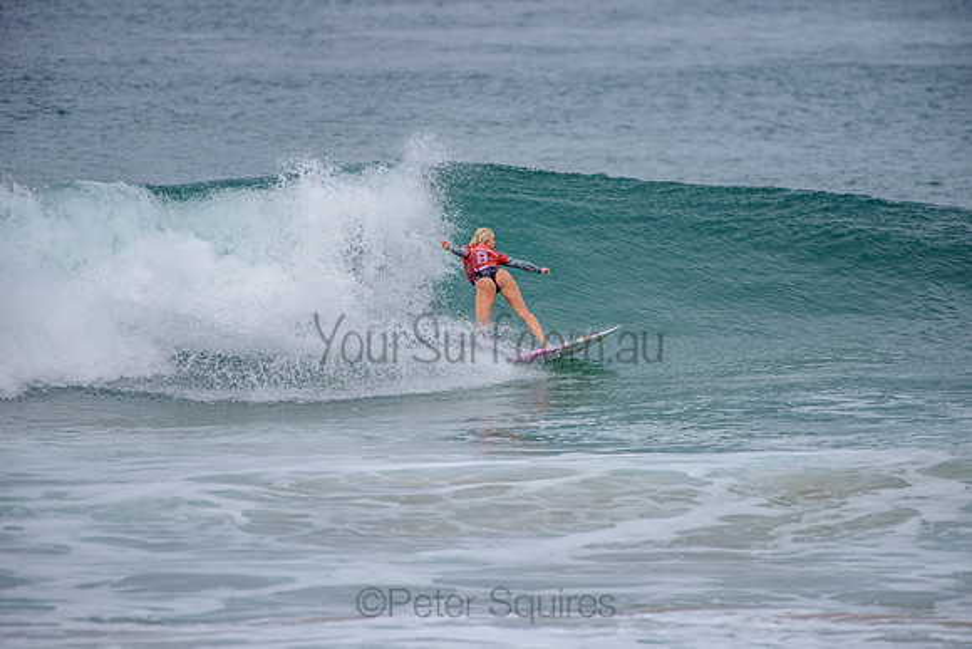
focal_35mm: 500
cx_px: 486
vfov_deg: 2.8
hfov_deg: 4.1
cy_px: 324
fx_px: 13503
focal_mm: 500
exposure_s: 1/2000
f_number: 5.6
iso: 250
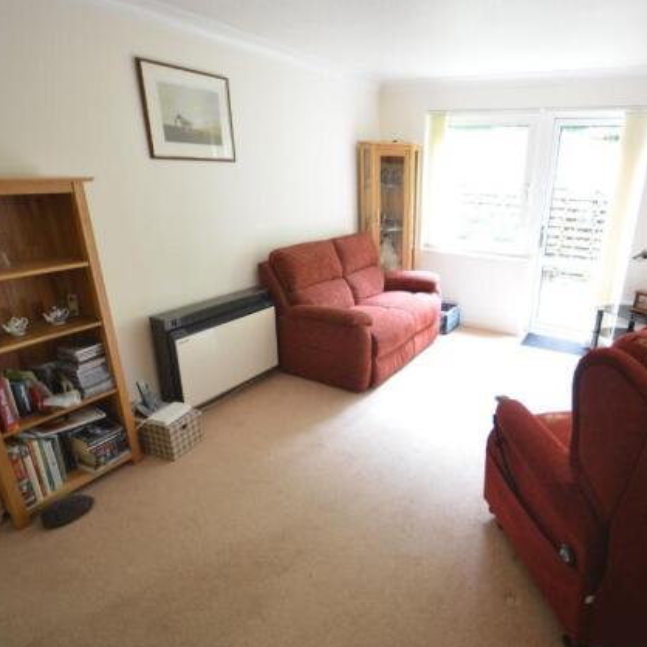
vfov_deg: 74.8
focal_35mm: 20
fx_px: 423
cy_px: 334
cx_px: 416
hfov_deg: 73.2
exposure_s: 1/8
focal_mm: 10
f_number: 4.5
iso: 400
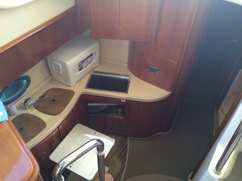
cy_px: 90
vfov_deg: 46.8
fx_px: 210
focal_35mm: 30
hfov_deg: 60.0
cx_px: 121
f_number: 2.2
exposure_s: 1/40
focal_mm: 4.12
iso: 40
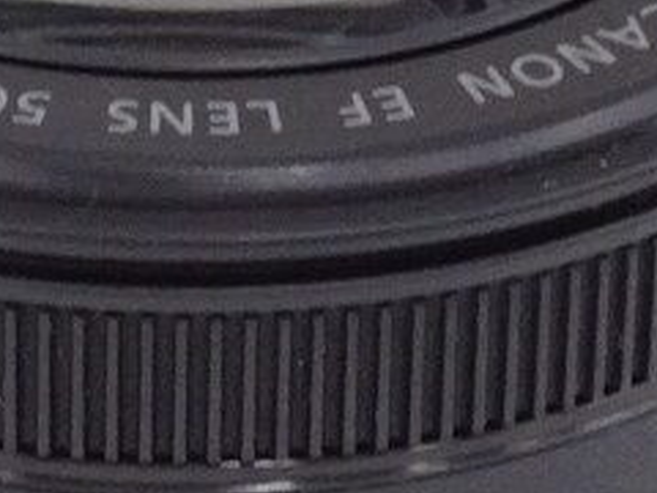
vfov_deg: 4.6
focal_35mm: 320
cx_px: 140
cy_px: 131
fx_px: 6073
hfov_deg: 6.2
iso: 640
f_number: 4.5
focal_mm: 10.95
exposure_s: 1/80
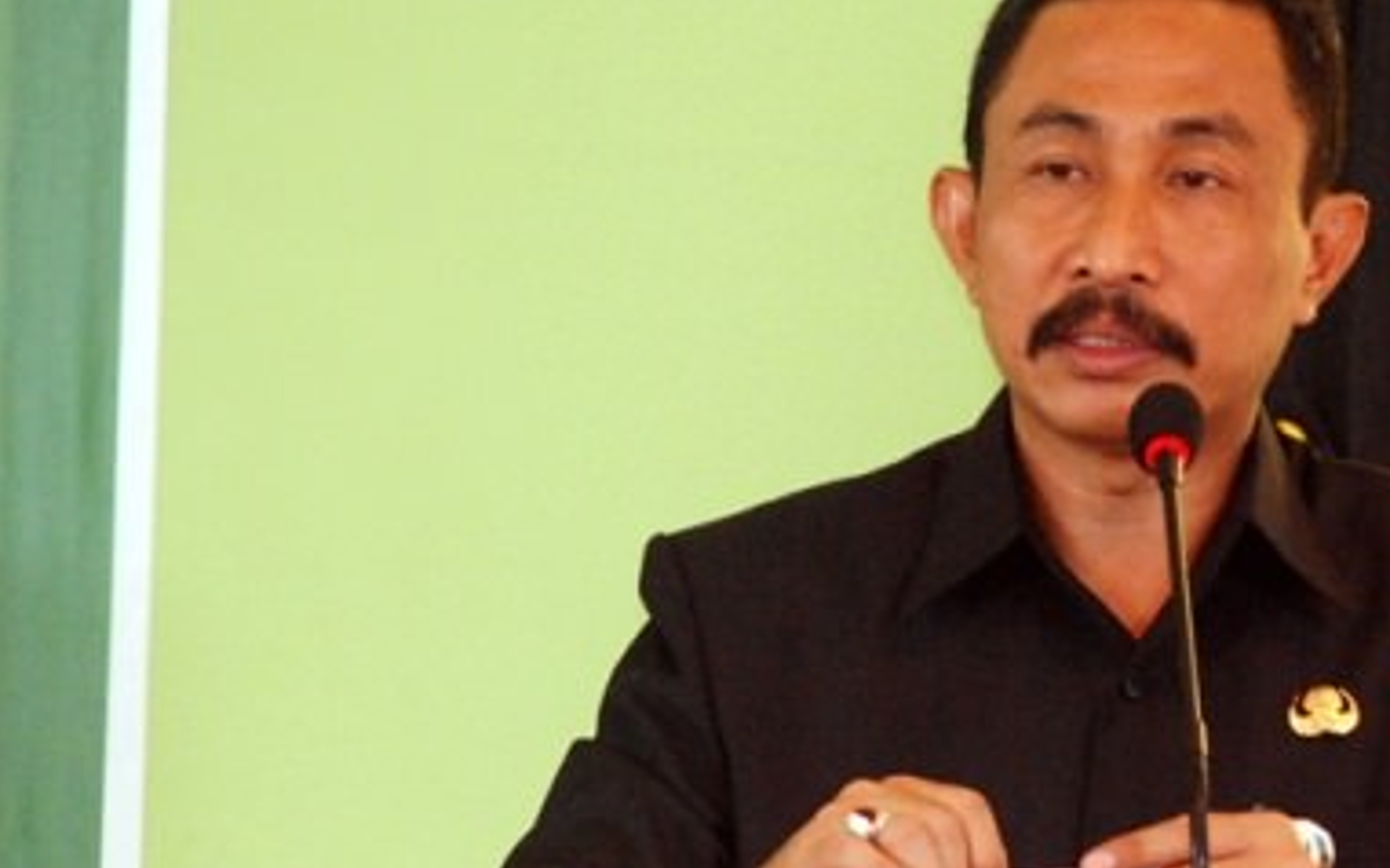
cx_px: 1001
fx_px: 16593
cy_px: 516
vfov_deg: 3.0
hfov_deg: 4.8
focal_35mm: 438
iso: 800
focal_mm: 135
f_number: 5.6
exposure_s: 1/60
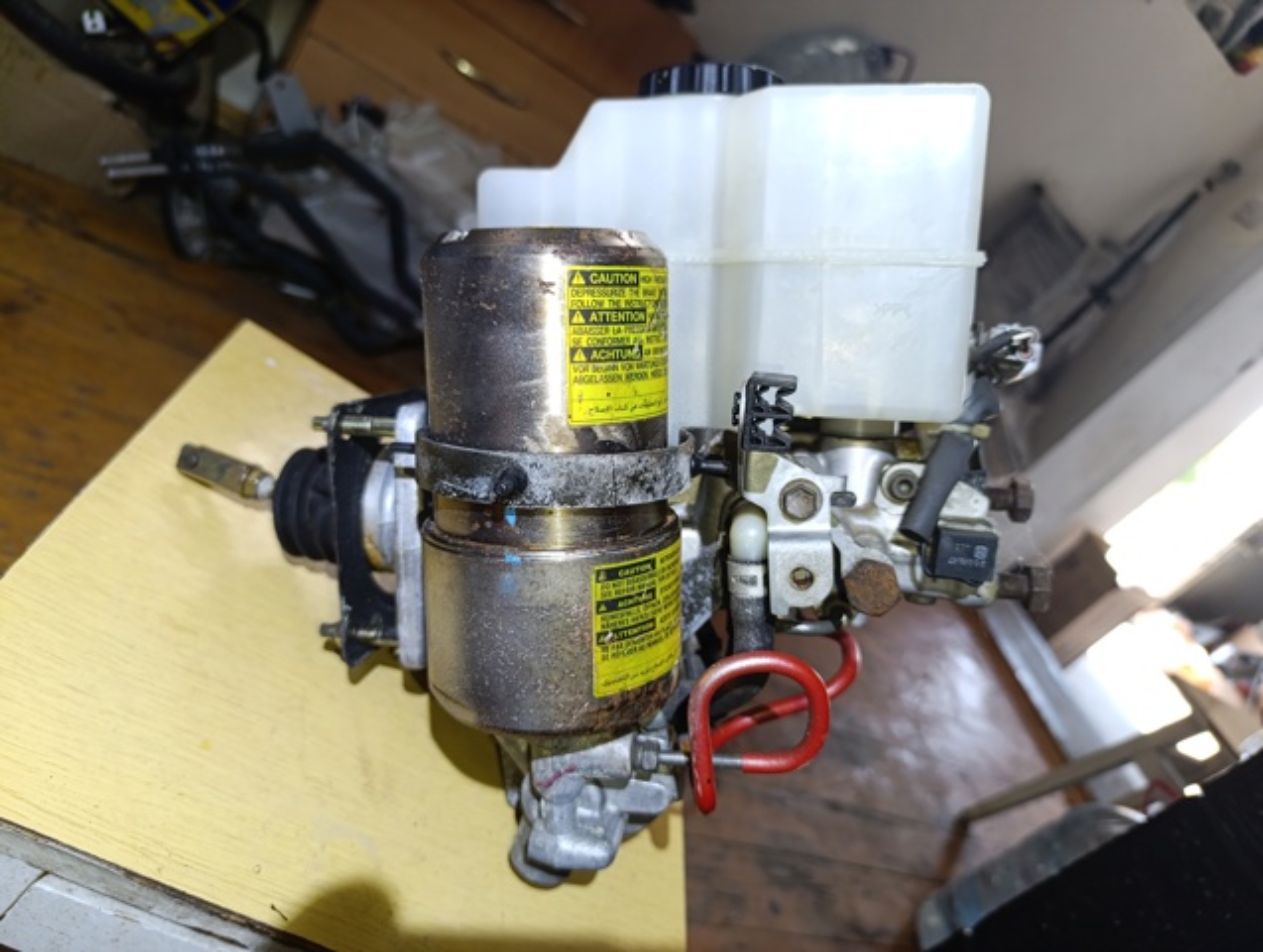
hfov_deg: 73.8
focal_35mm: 23
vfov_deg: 59.0
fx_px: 841
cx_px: 632
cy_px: 476
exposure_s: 1/100
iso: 320
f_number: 1.6
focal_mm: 6.14
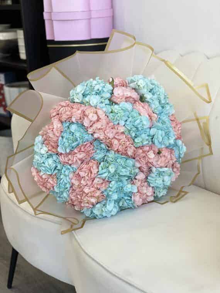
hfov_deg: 22.9
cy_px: 146
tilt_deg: -15.6
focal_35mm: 64
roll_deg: +3.7
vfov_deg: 30.3
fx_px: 542
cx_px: 110
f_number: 2.2
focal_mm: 7.5
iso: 80
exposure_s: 1/120
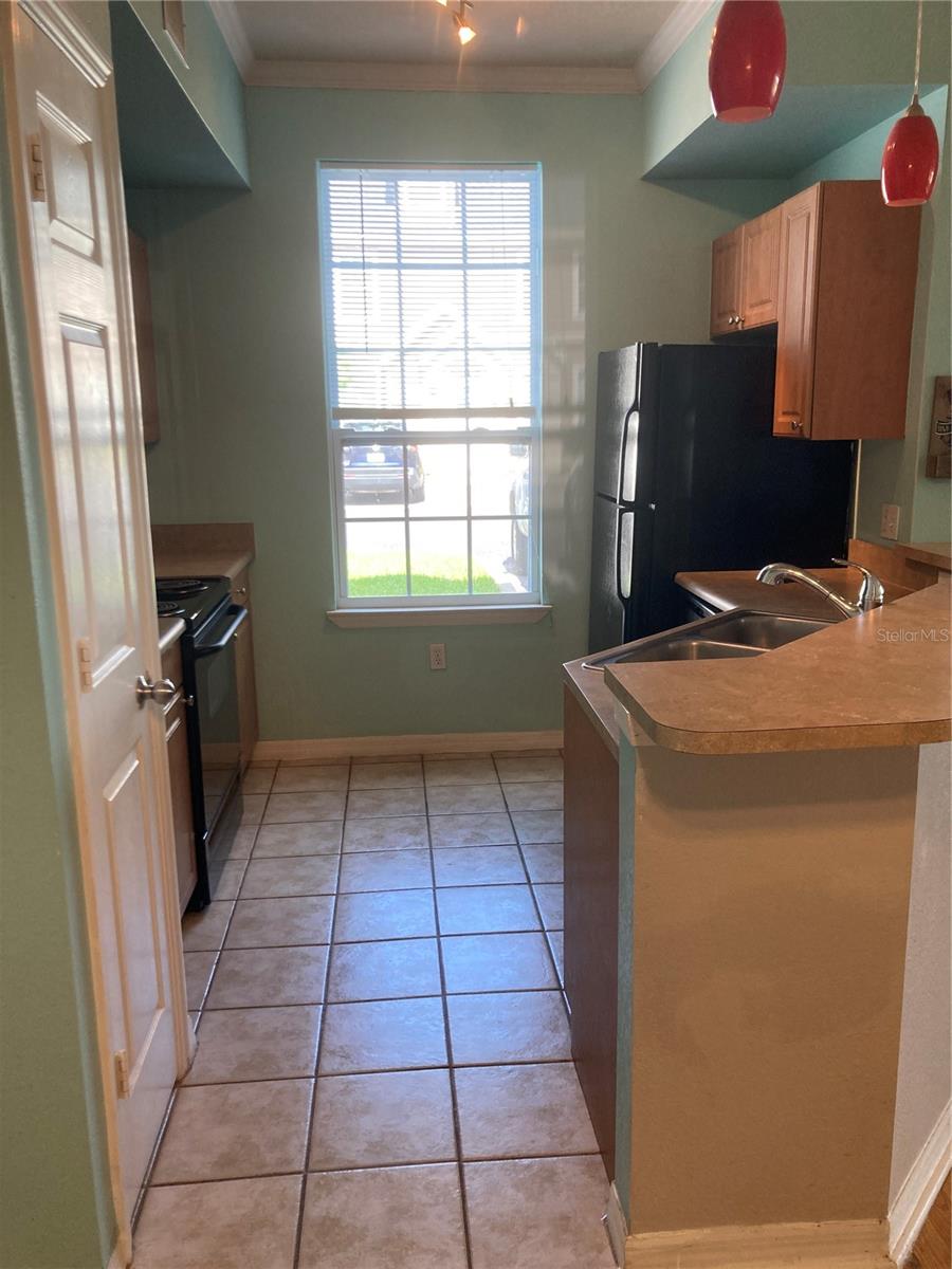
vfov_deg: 63.4
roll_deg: -0.5
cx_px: 476
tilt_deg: -11.8
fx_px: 1027
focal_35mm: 28
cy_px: 634
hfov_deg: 49.7
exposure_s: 1/60
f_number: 1.8
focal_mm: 3.99
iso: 64
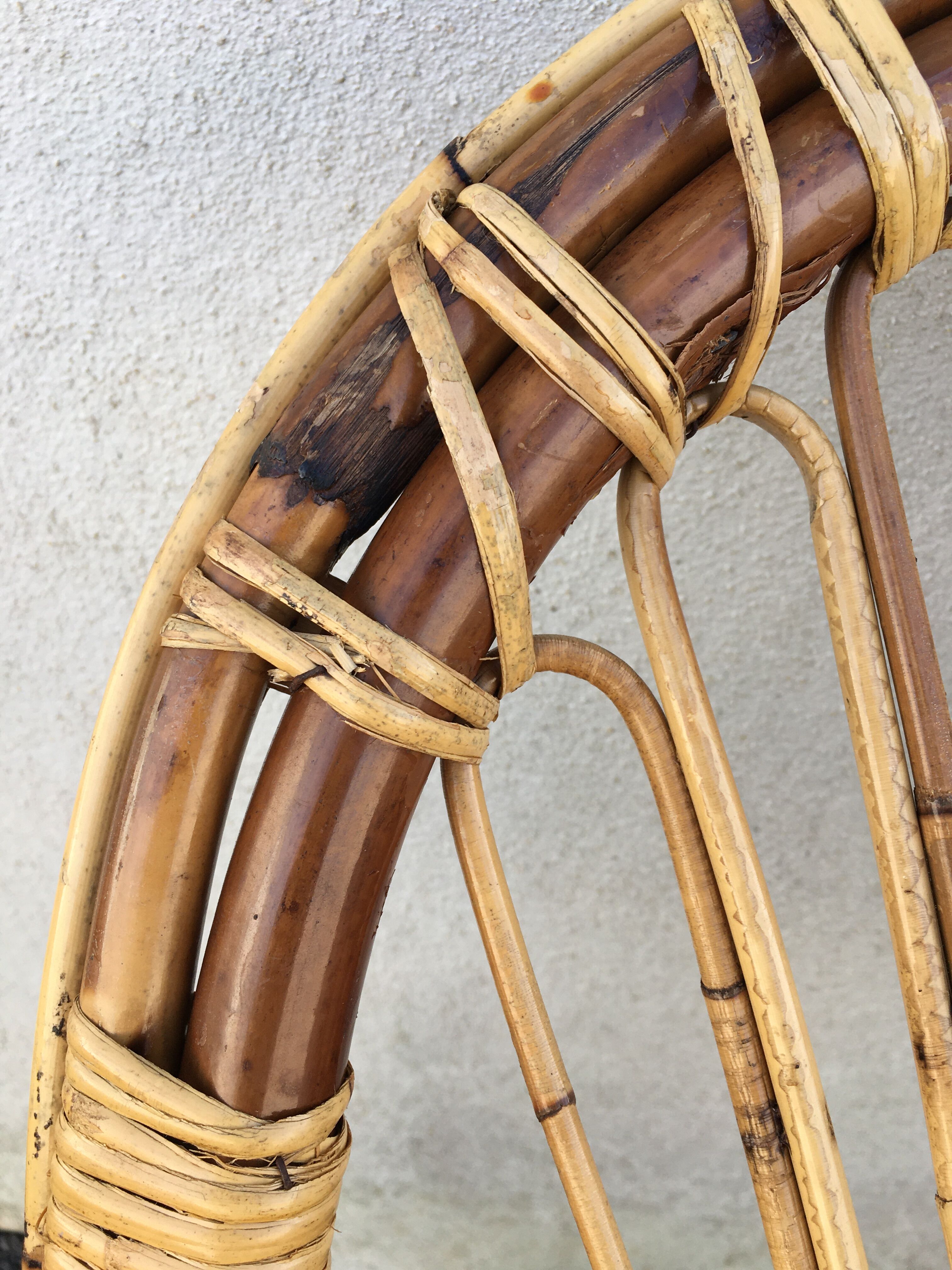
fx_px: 1063
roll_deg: -5.6
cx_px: 476
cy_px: 635
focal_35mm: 29
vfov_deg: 61.7
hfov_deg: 48.2
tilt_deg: -41.9
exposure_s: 1/268
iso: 25
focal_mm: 4.15
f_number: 2.2
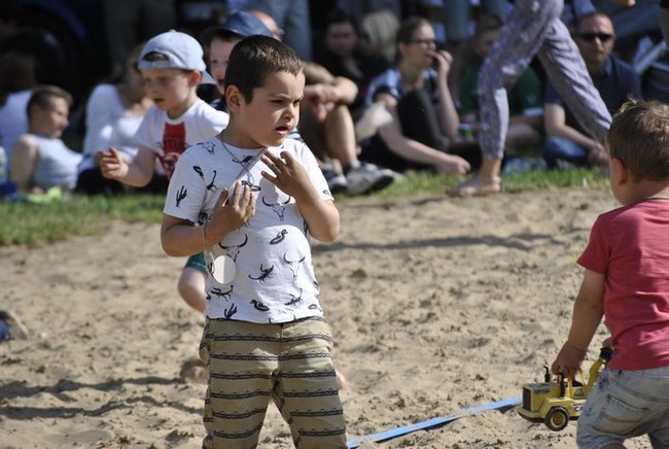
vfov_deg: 5.7
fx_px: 4468
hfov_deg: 8.6
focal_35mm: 240
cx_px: 334
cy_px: 224
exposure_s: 1/1000
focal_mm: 160
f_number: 5.3
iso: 200
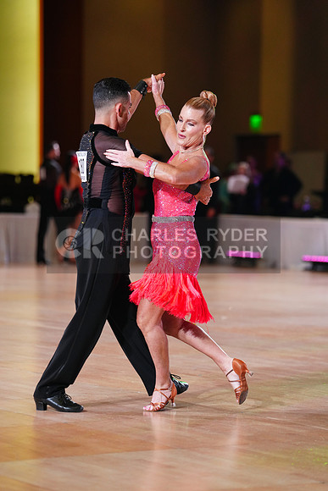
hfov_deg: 9.9
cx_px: 164
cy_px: 246
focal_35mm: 138
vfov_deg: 14.9
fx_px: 1885
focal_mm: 138
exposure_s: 1/400
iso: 2000
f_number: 2.8
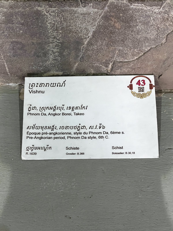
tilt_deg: -50.5
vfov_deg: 25.3
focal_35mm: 77
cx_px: 86
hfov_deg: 19.1
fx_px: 513
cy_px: 116
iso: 800
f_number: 2.8
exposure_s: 1/41
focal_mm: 9
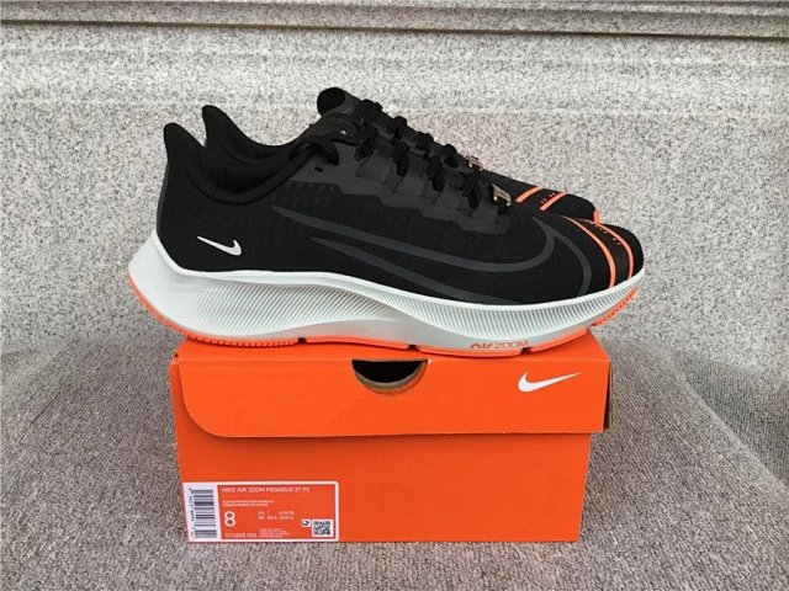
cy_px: 296
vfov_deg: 45.4
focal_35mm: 31
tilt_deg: -18.4
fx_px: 707
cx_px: 394
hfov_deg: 58.4
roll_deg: -0.5
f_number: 2.4
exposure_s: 1/50
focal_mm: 3.3
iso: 25
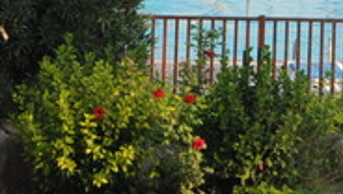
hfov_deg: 6.3
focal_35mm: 341
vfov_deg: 3.5
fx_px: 3105
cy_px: -260
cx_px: 332
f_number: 8
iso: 200
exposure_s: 1/160
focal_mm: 50
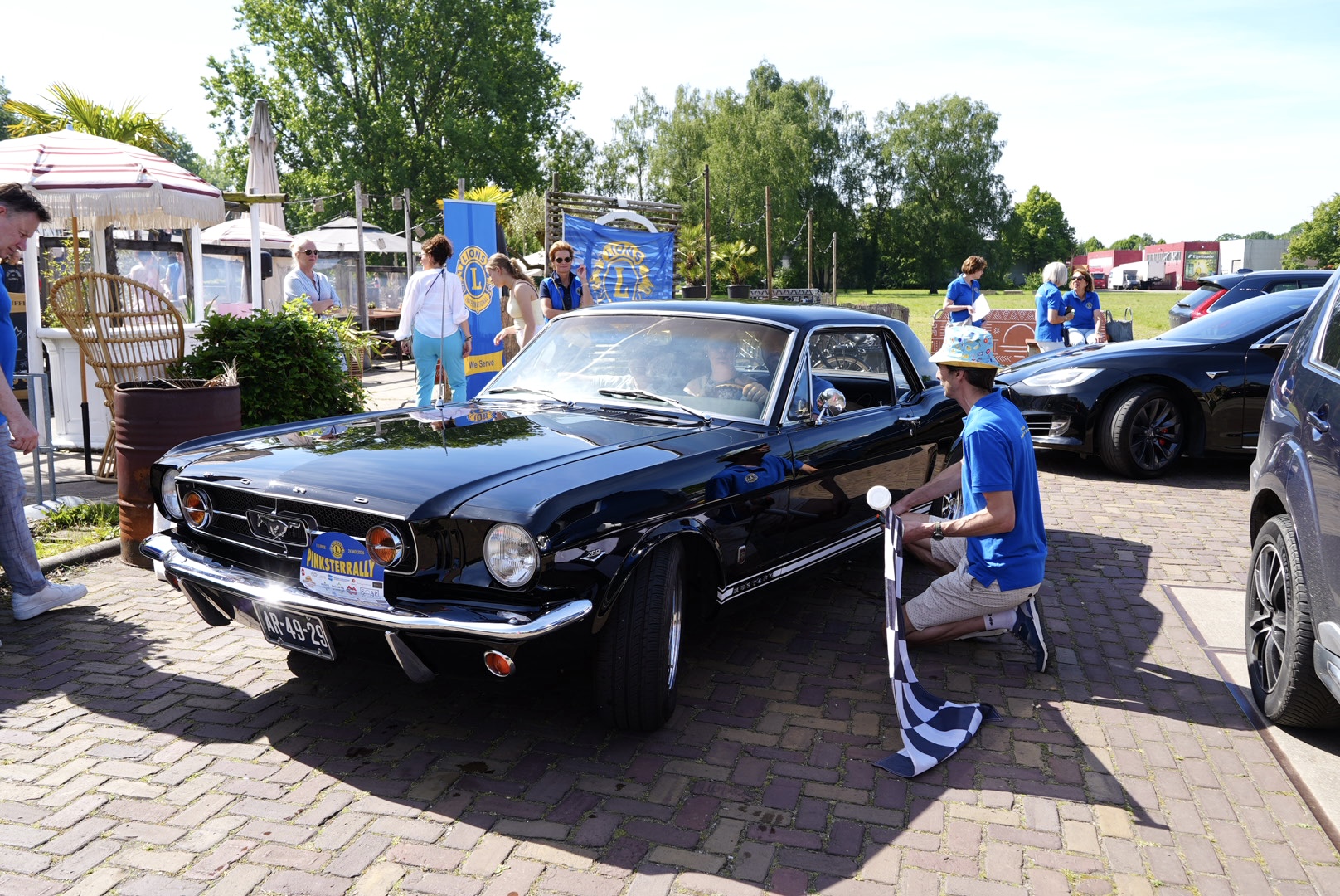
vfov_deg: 42.4
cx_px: 670
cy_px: 448
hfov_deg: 60.2
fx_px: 1155
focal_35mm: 31
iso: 80
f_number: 8
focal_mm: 31
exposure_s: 1/100
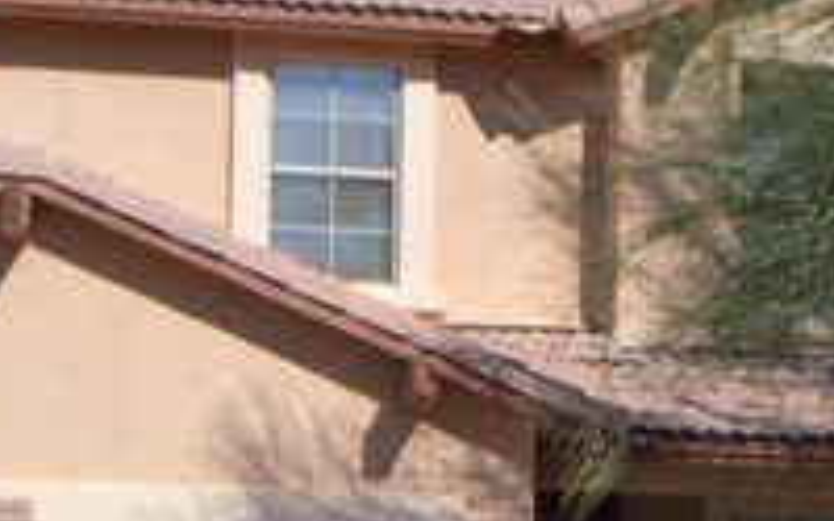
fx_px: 2955
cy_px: 521
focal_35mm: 130
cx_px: 455
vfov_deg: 10.0
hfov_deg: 16.1
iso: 100
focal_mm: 34
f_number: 4.5
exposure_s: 1/2000
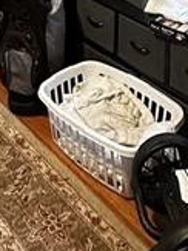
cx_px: 66
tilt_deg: -2.9
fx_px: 479
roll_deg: -0.9
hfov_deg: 22.2
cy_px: -146
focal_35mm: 66
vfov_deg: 22.7
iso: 1000
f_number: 2.2
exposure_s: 1/60
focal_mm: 2.22
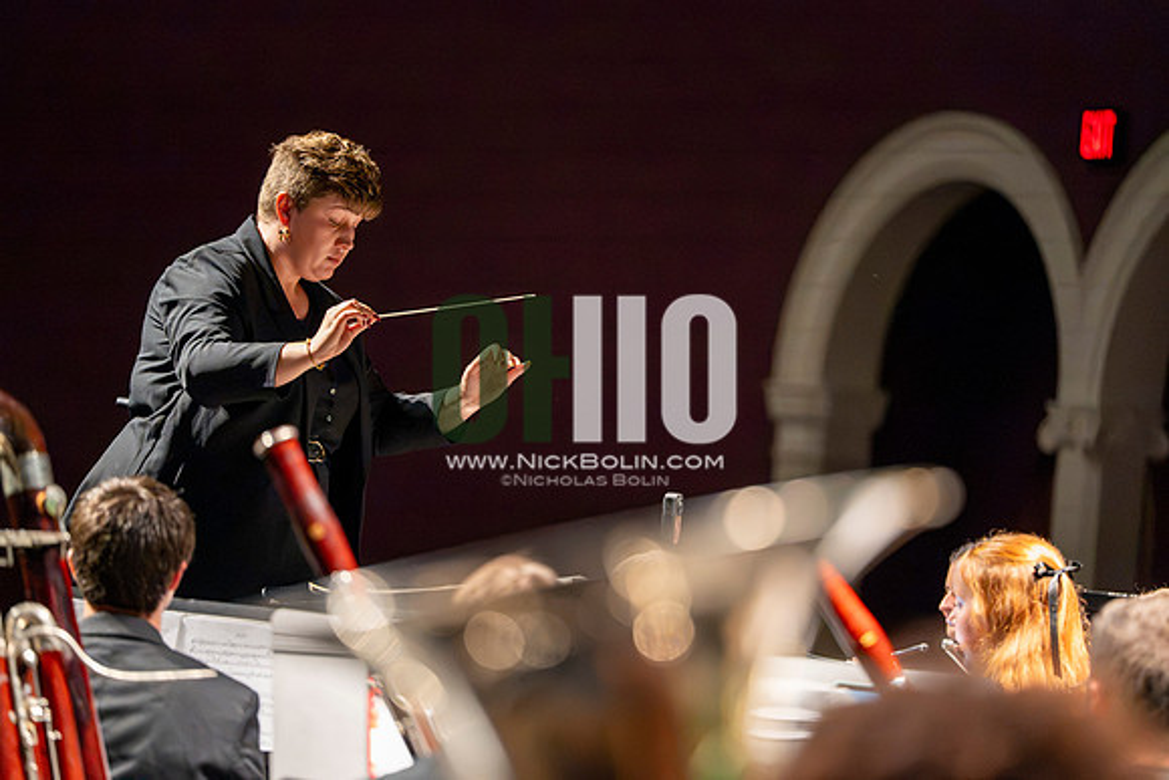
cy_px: 390
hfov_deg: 12.1
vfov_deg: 8.1
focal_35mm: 170
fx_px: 5521
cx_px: 584
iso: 12800
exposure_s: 1/640
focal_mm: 170
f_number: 2.8
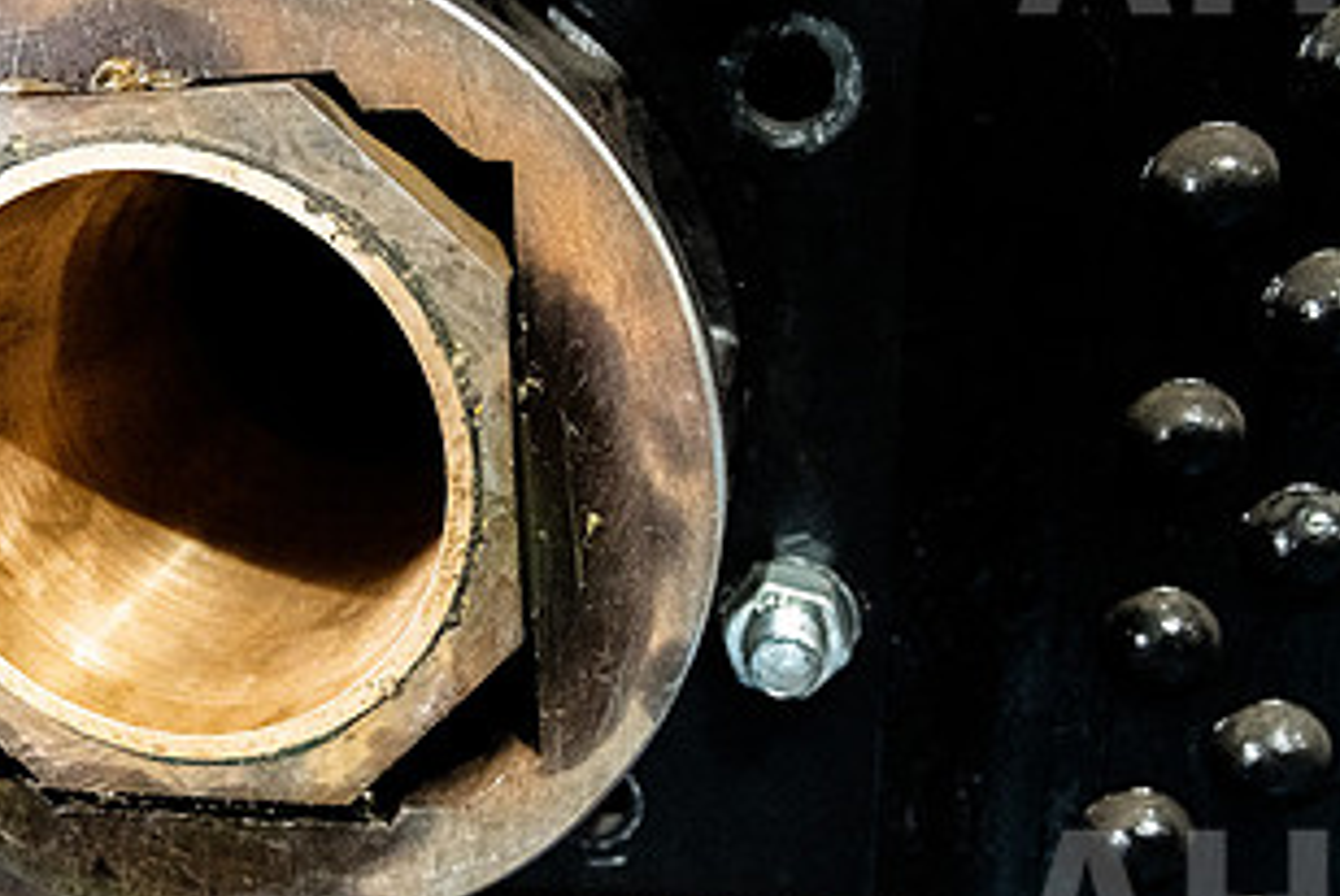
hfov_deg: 40.9
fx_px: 1751
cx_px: 374
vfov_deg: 28.7
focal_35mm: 47
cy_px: 481
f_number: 4
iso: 8000
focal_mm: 24
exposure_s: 1/200
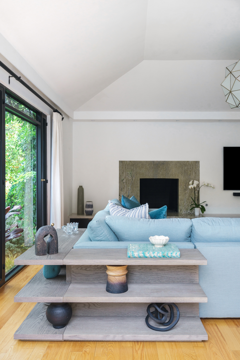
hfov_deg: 41.1
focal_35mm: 32
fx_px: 320
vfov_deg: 58.7
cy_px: 180
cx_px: 120
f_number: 8
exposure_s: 1/6
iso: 400
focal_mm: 32
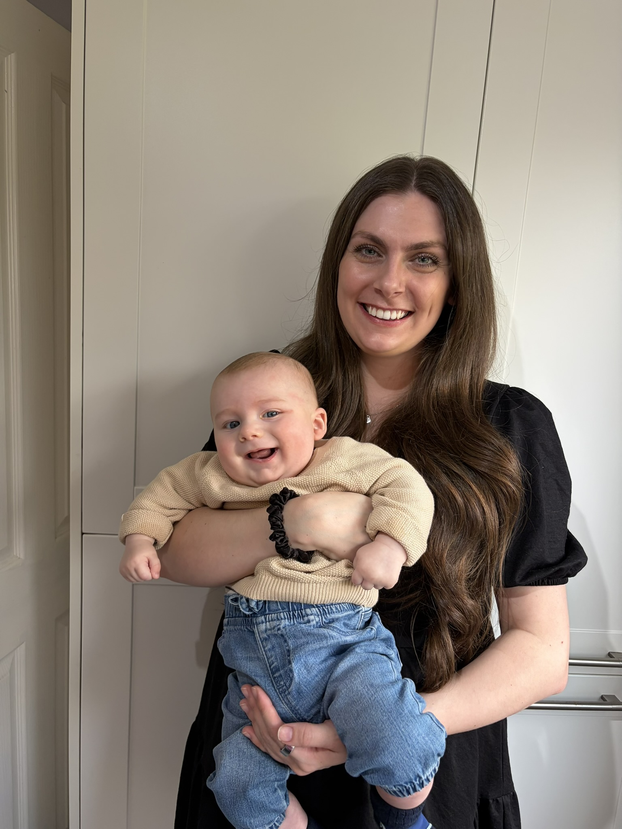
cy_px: 414
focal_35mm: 26
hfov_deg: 53.1
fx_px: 623
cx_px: 311
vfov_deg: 67.3
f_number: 1.6
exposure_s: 1/100
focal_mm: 5.96
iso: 100
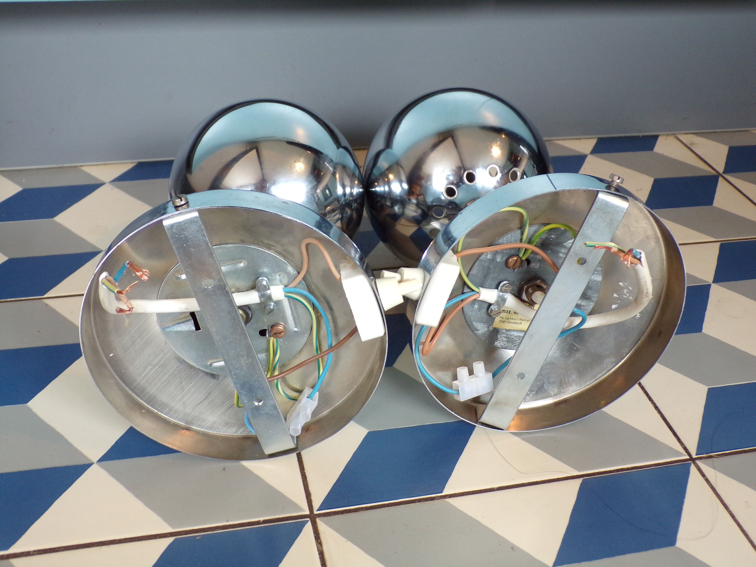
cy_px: 284
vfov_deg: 38.7
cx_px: 378
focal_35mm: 37
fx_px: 808
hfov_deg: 50.1
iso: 232
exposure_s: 1/17
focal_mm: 6.6
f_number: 3.3
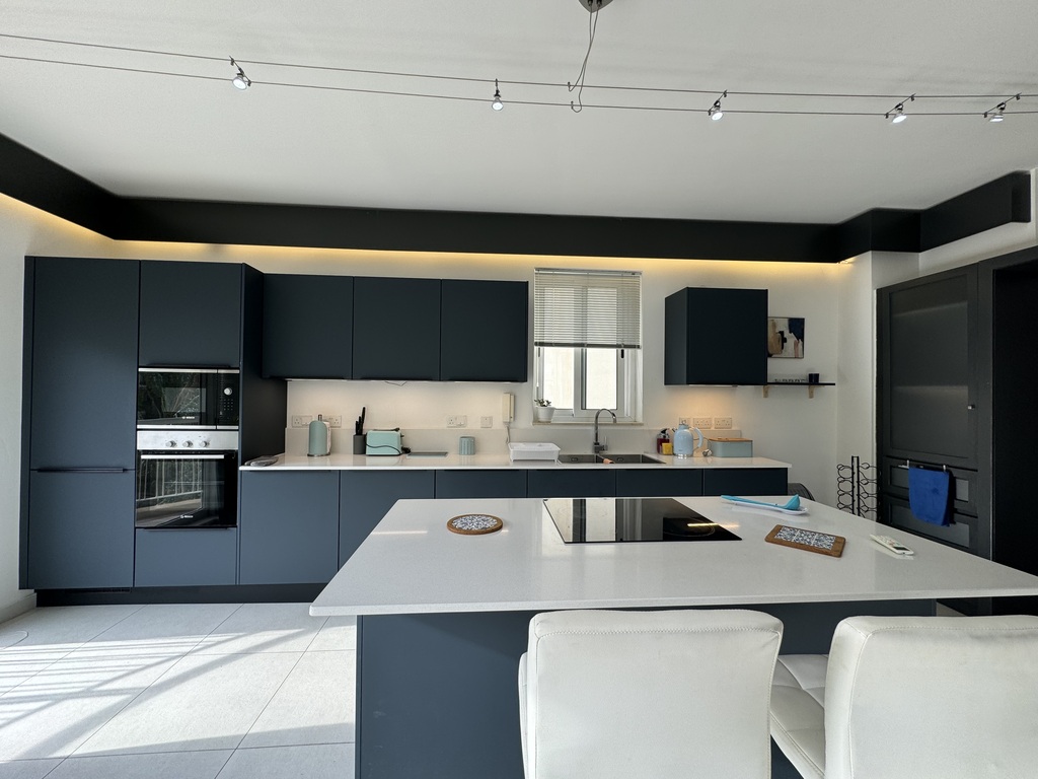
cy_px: 390
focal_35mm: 14
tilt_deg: +0.3
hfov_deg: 102.1
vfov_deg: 85.7
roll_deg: -1.5
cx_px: 519
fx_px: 420
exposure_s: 1/110
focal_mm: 2.22
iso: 50
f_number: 2.2
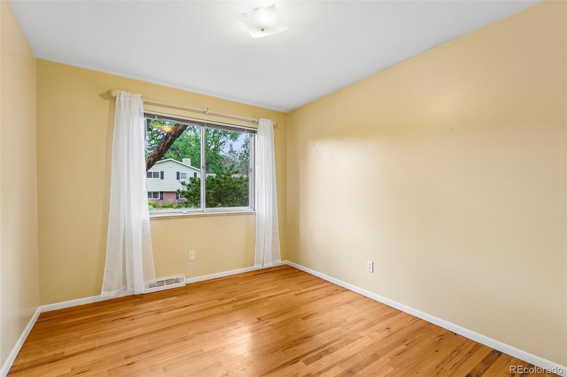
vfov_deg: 75.1
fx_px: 246
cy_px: 188
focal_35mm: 16
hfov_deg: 98.2
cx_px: 284
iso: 320
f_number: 8
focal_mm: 15.6
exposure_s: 1/30
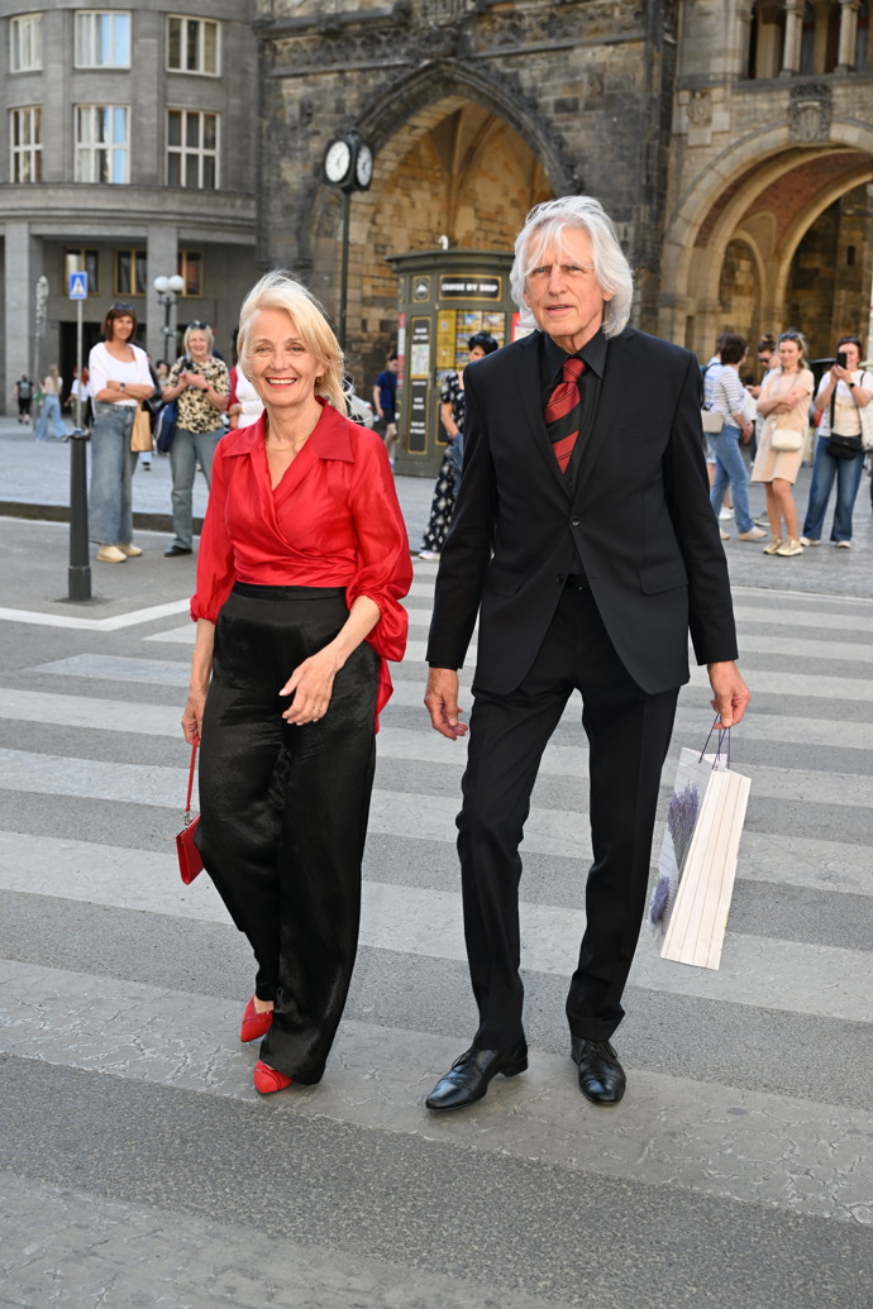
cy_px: 654
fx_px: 1746
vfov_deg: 41.1
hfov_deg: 28.1
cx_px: 436
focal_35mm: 48
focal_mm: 48
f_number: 5.6
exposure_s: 1/320
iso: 320
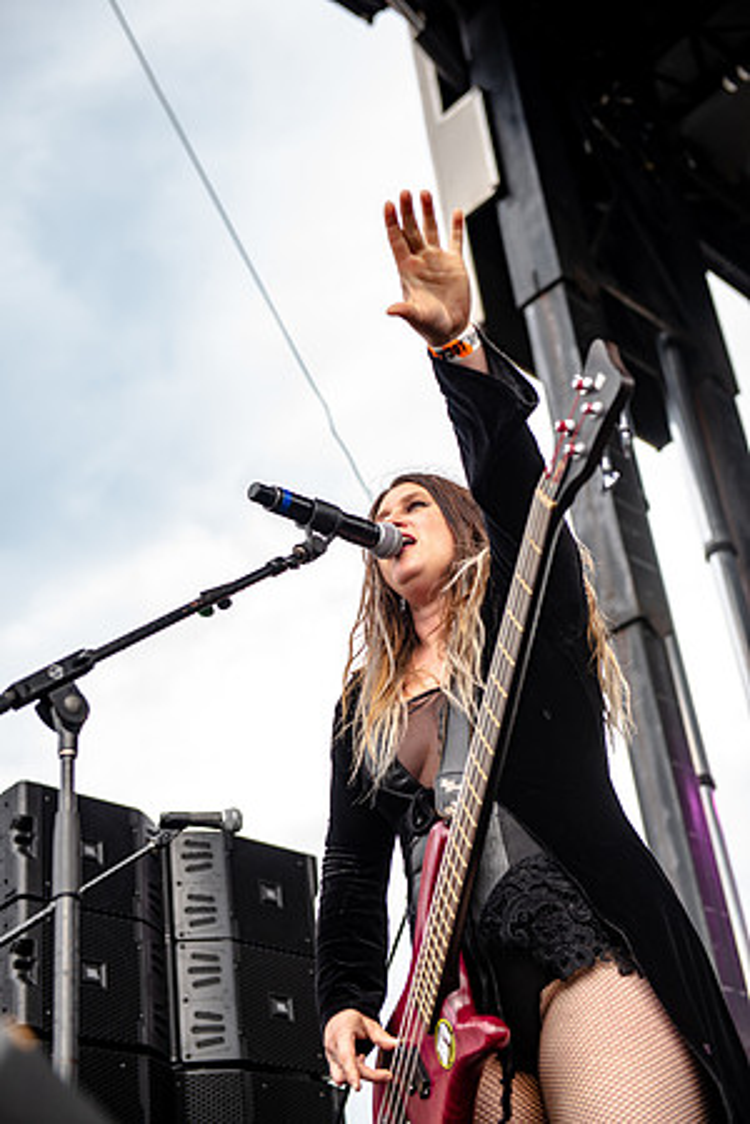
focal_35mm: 55
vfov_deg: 36.2
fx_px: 1719
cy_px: 562
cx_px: 375
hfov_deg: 24.6
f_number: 3.2
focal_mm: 55
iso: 200
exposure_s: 1/320
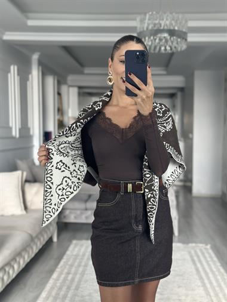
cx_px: 114
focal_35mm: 48
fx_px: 419
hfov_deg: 30.3
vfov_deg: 39.6
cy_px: 151
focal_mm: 6.86
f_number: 1.78
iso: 125
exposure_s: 1/72
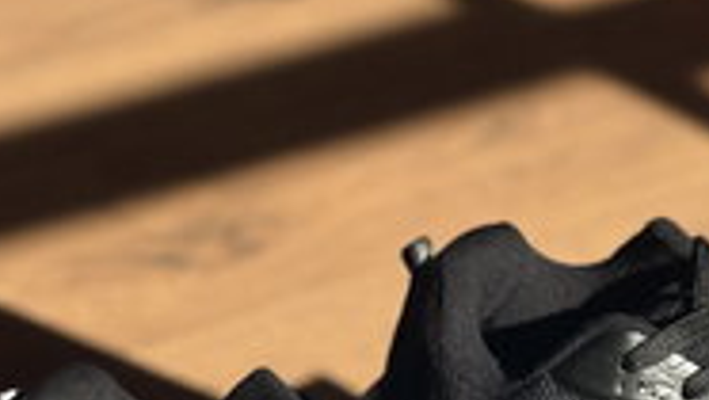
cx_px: 488
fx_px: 3048
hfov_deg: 13.2
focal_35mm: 162
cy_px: 623
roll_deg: -0.3
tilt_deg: -34.8
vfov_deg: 7.4
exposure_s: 1/1901
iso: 32
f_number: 1.6
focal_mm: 5.96
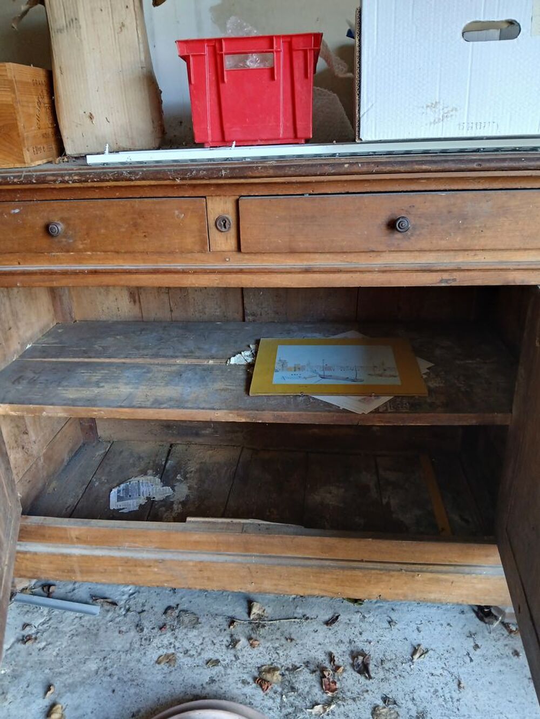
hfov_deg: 53.1
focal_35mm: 26
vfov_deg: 67.3
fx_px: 541
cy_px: 360
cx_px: 270
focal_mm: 3.98
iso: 160
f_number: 1.8
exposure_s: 1/50
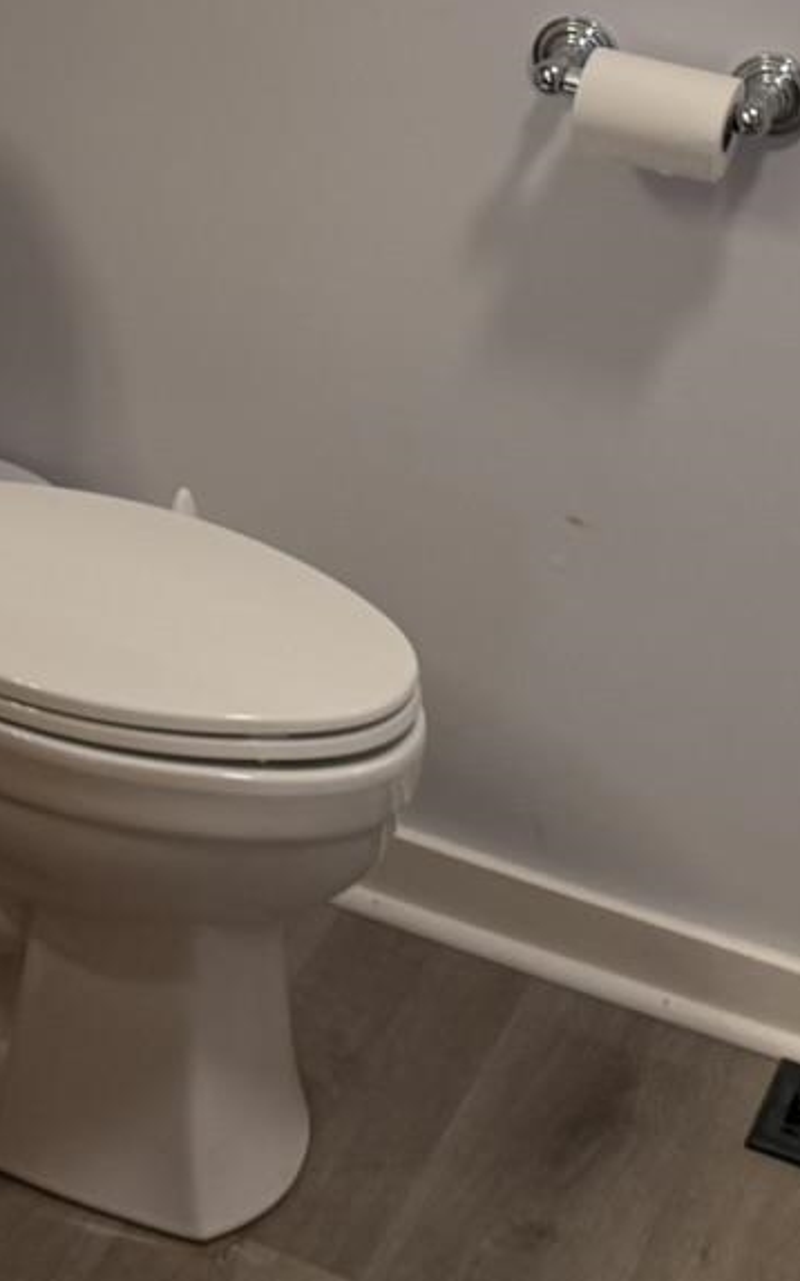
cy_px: -98
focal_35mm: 91
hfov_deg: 13.6
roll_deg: -3.3
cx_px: -364
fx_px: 3175
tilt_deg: -15.4
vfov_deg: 21.7
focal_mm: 6.76
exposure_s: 1/120
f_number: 1.78
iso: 125
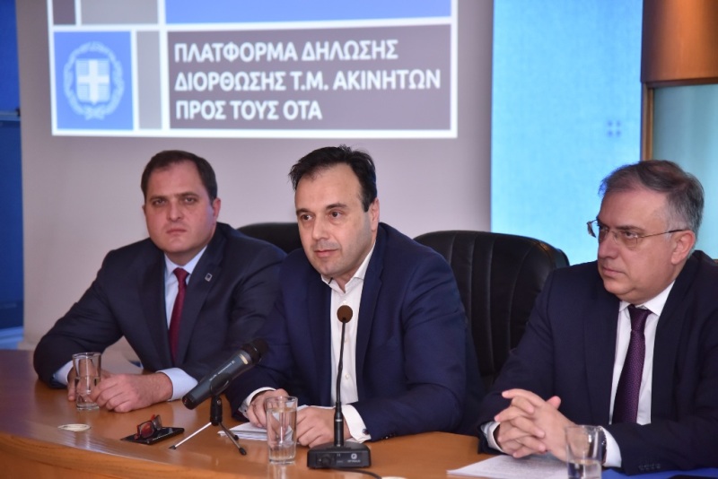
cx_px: 359
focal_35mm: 98
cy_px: 240
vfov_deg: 14.0
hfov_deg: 20.8
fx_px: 1955
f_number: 4
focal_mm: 98
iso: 2000
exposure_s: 1/320
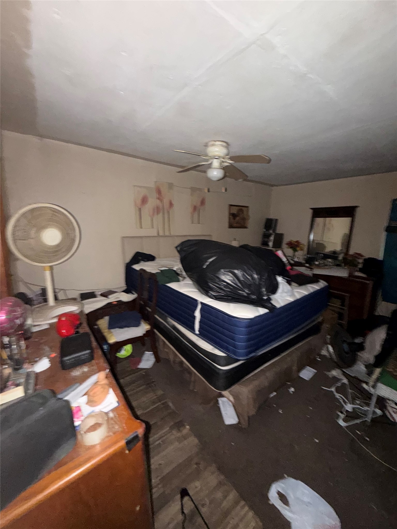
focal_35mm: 14
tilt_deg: -10.6
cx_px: 198
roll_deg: -1.3
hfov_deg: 85.7
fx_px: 214
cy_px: 264
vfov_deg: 102.1
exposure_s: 1/16
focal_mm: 2.22
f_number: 2.2
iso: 500
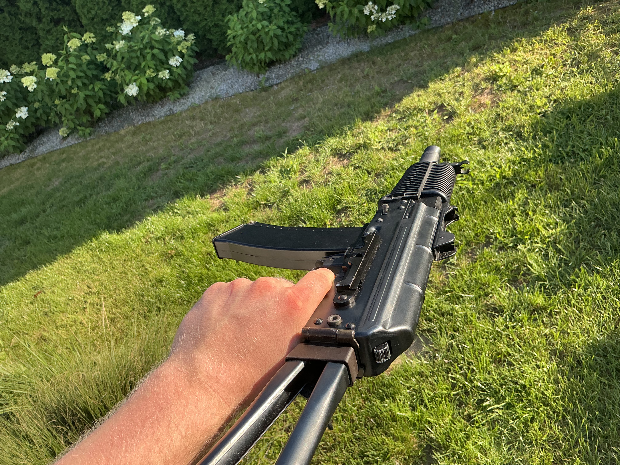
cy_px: 232
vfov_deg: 48.2
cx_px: 310
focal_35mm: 29
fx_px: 519
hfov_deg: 61.7
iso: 25
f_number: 1.8
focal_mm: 3
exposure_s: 1/400
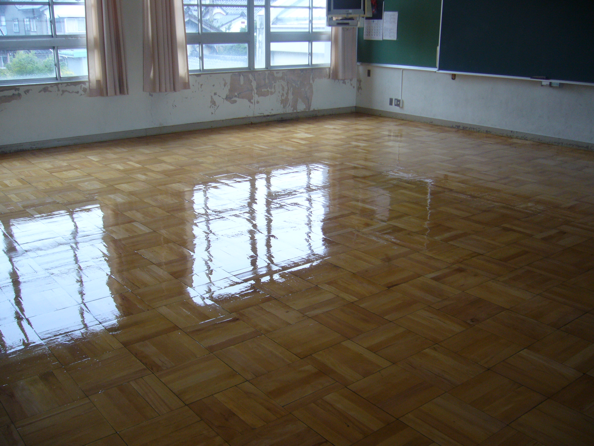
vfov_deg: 40.7
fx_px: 601
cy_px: 223
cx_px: 297
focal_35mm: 35
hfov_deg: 52.6
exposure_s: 1/40
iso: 100
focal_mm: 5.8
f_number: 2.8
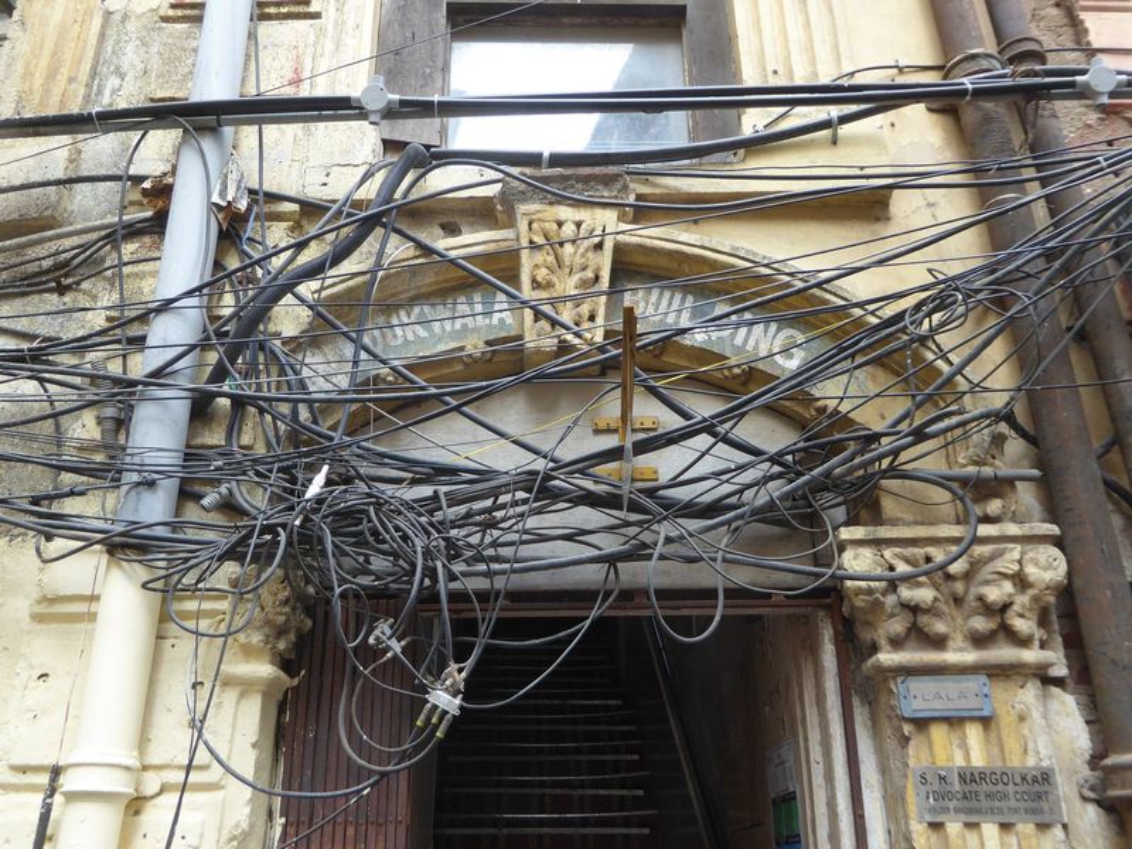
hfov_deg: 56.8
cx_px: 566
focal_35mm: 32
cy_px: 424
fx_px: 1046
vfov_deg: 44.2
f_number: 3.5
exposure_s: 1/60
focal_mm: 5.4
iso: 100
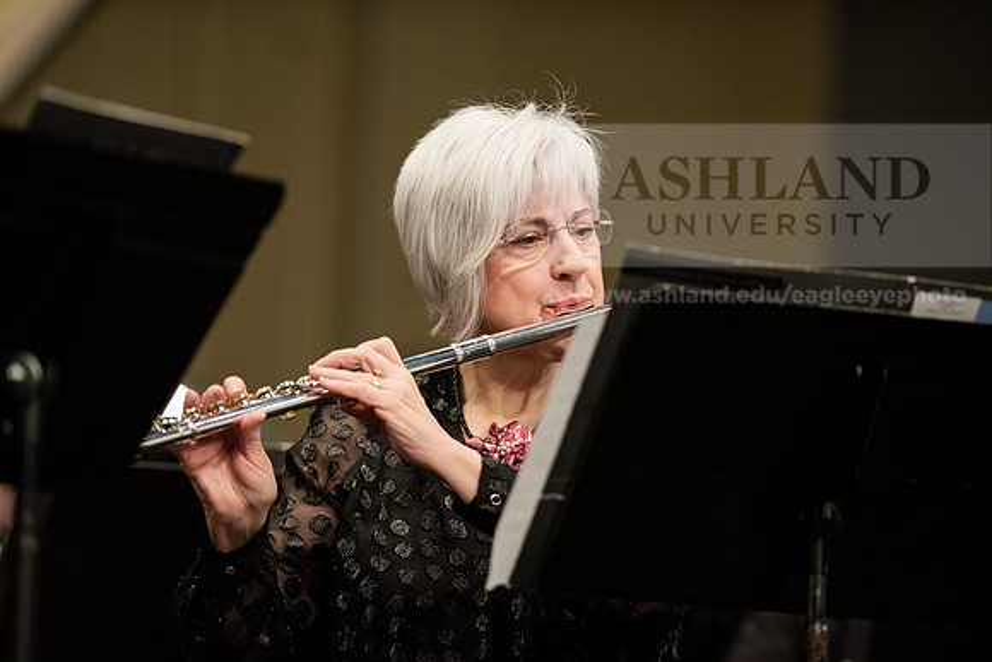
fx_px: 8268
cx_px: 496
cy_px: 331
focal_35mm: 300
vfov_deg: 4.6
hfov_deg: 6.9
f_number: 3.2
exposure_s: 1/320
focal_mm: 300
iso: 4000
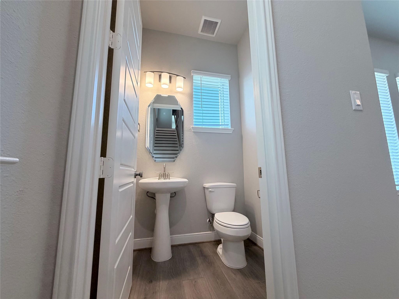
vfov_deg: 85.7
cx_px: 200
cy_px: 150
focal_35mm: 14
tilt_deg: +7.8
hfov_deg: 102.1
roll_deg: +0.4
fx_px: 161
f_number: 2.2
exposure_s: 1/120
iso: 200
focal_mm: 2.22
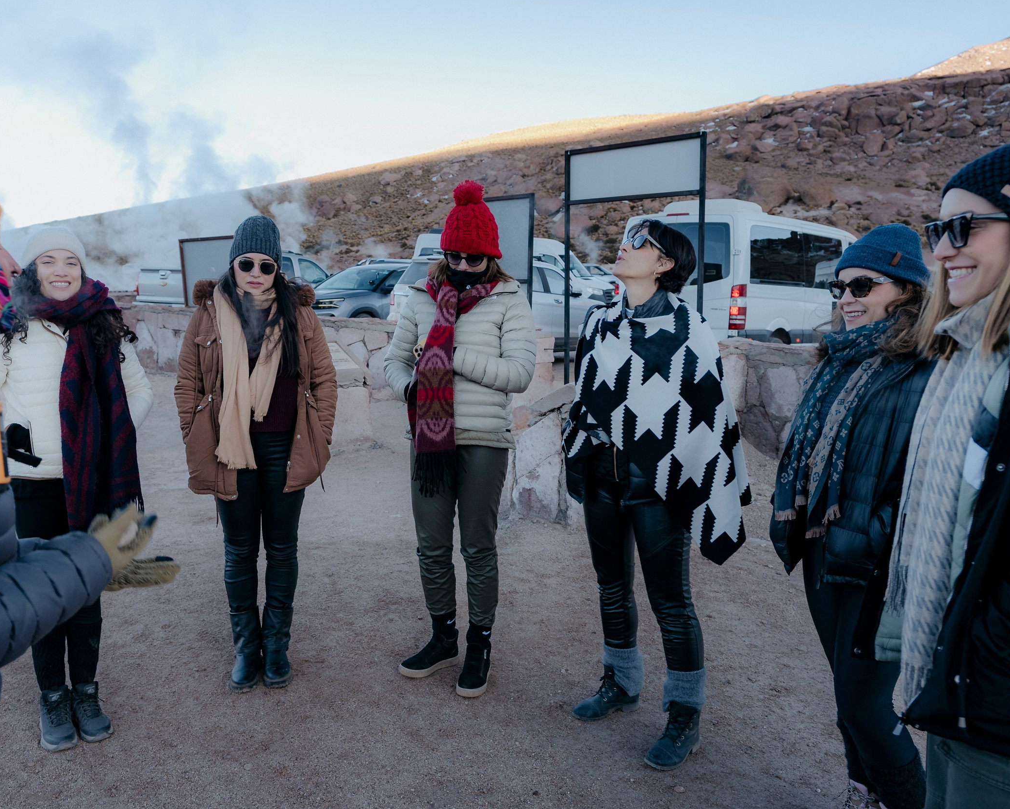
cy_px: 396
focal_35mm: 30
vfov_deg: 48.5
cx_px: 433
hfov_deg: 58.5
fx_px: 897
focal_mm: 26
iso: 200
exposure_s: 1/80
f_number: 4.5
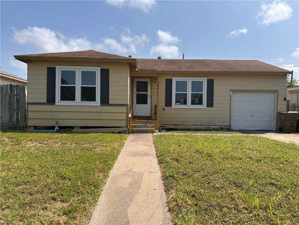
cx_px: 150
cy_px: 112
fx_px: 207
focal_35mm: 24
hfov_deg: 71.6
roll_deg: -1.1
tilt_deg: +0.4
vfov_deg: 56.8
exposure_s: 1/5848
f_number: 1.78
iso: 80
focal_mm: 6.86
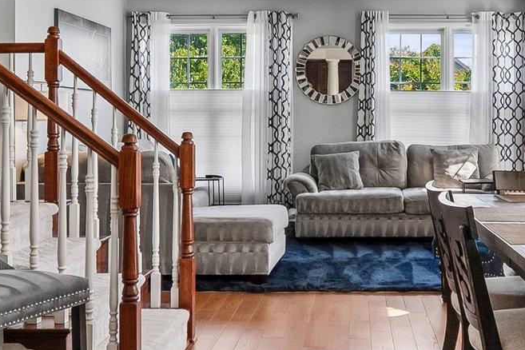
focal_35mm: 53
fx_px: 773
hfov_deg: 37.1
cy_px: 137
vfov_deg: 25.5
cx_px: 348
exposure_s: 1/160
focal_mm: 11.5
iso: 400
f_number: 5.6
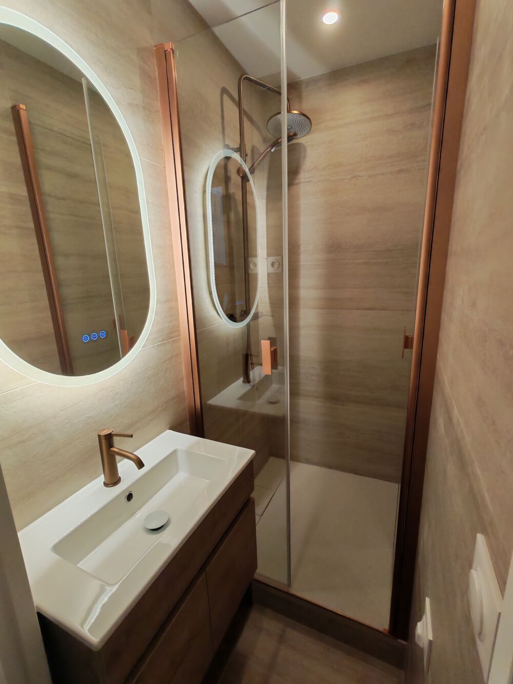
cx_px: 256
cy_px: 342
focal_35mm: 16
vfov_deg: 94.5
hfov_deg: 78.1
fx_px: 316
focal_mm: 1.96
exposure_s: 1/50
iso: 125
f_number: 2.2
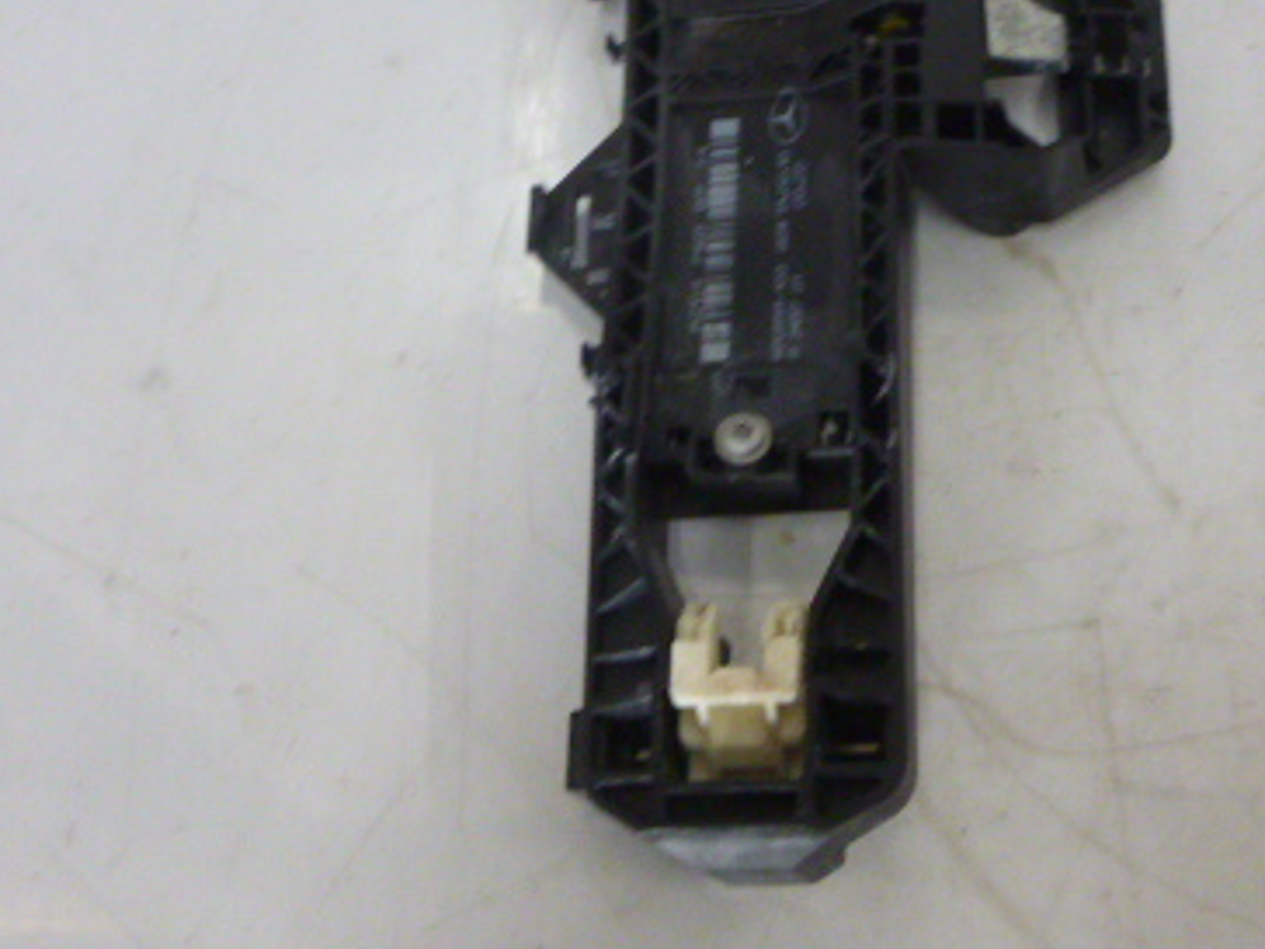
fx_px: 1864
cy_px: 292
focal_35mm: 51
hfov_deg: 37.2
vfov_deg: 28.3
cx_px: 813
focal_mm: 5.2
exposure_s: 1/20
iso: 400
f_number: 4.1
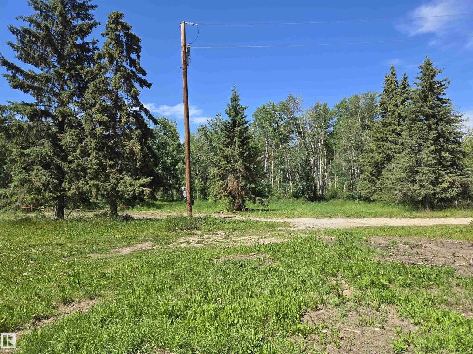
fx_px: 314
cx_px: 236
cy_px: 177
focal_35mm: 23
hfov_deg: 73.9
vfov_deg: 58.9
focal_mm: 5.4
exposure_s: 1/1347
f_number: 1.8
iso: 25
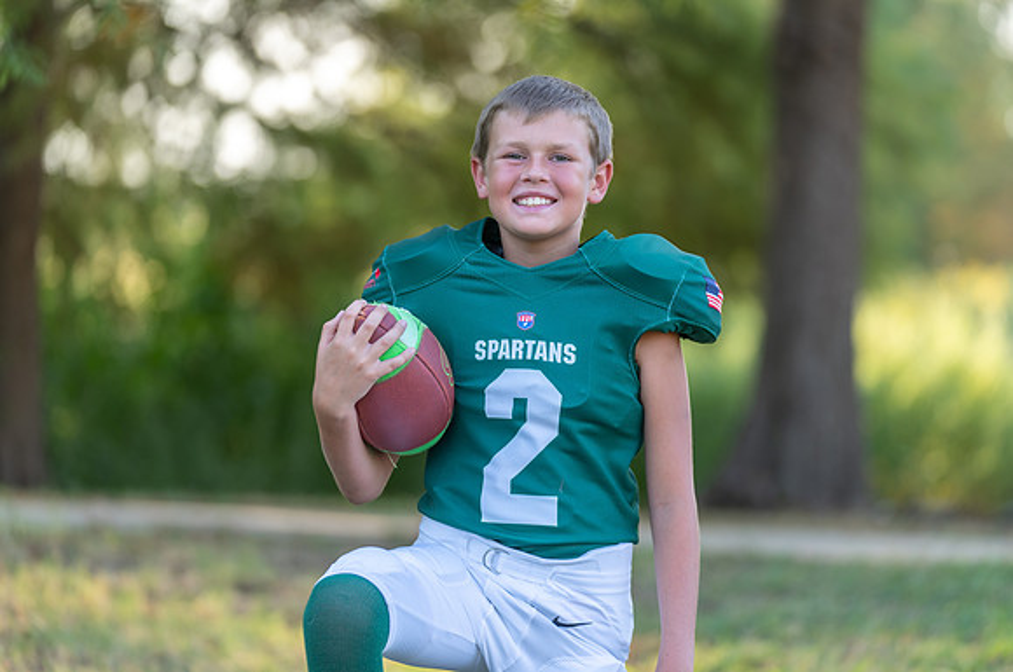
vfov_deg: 8.4
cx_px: 548
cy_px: 309
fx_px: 4604
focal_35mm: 164
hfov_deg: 12.6
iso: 160
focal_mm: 150
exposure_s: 1/320
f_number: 2.8
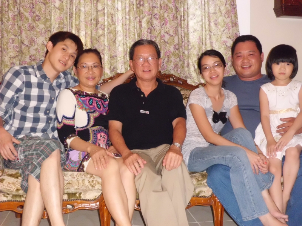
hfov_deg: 40.4
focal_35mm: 47
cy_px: 113
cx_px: 151
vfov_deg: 30.9
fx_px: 410
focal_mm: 8.3
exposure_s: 1/60
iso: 400
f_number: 3.4
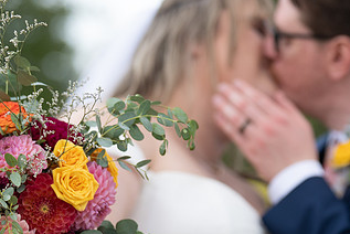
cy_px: 69
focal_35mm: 212
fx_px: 2063
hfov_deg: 9.7
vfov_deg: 6.5
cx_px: 231
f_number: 2.8
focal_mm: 92
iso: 250
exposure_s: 1/1600
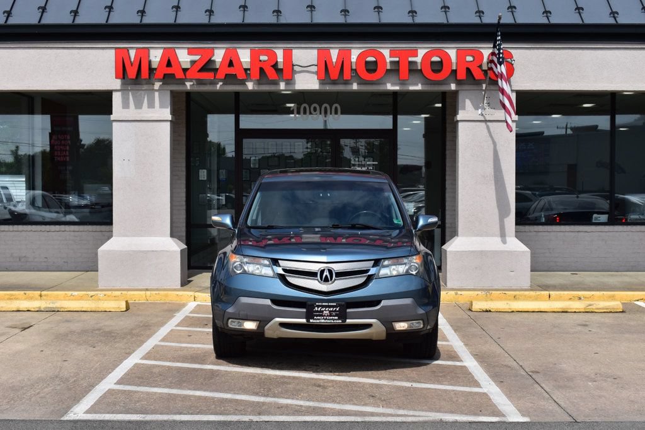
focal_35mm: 48
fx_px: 860
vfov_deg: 28.1
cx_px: 322
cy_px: 215
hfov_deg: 41.1
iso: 220
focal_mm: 32
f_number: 11
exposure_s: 1/500
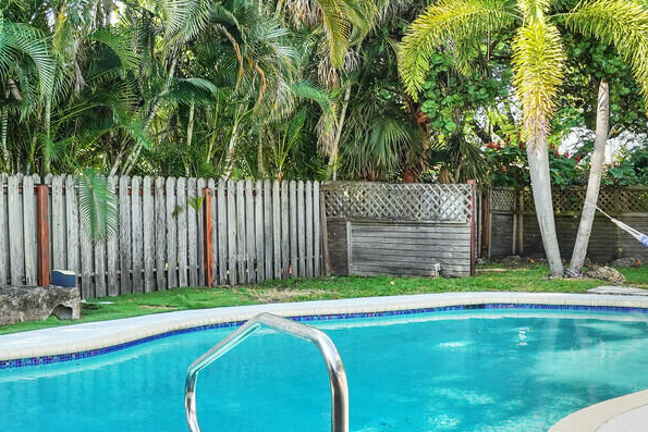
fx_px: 774
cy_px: 229
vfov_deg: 31.2
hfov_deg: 45.3
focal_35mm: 43
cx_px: 274
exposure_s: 1/400
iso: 800
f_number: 8
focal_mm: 16
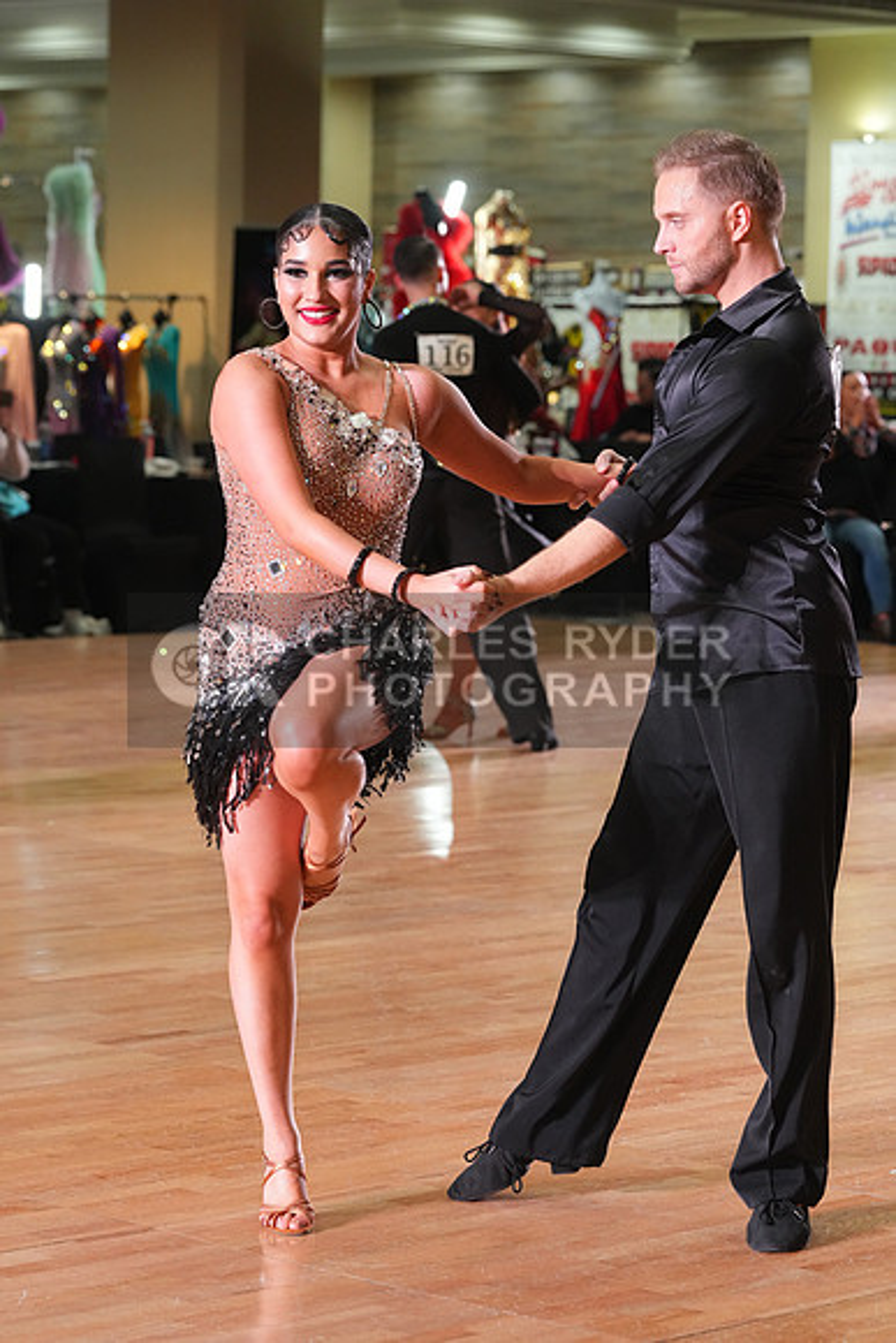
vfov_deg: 17.9
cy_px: 672
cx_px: 448
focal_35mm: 114
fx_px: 4253
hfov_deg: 12.0
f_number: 5.6
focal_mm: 114
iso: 3200
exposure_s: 1/200
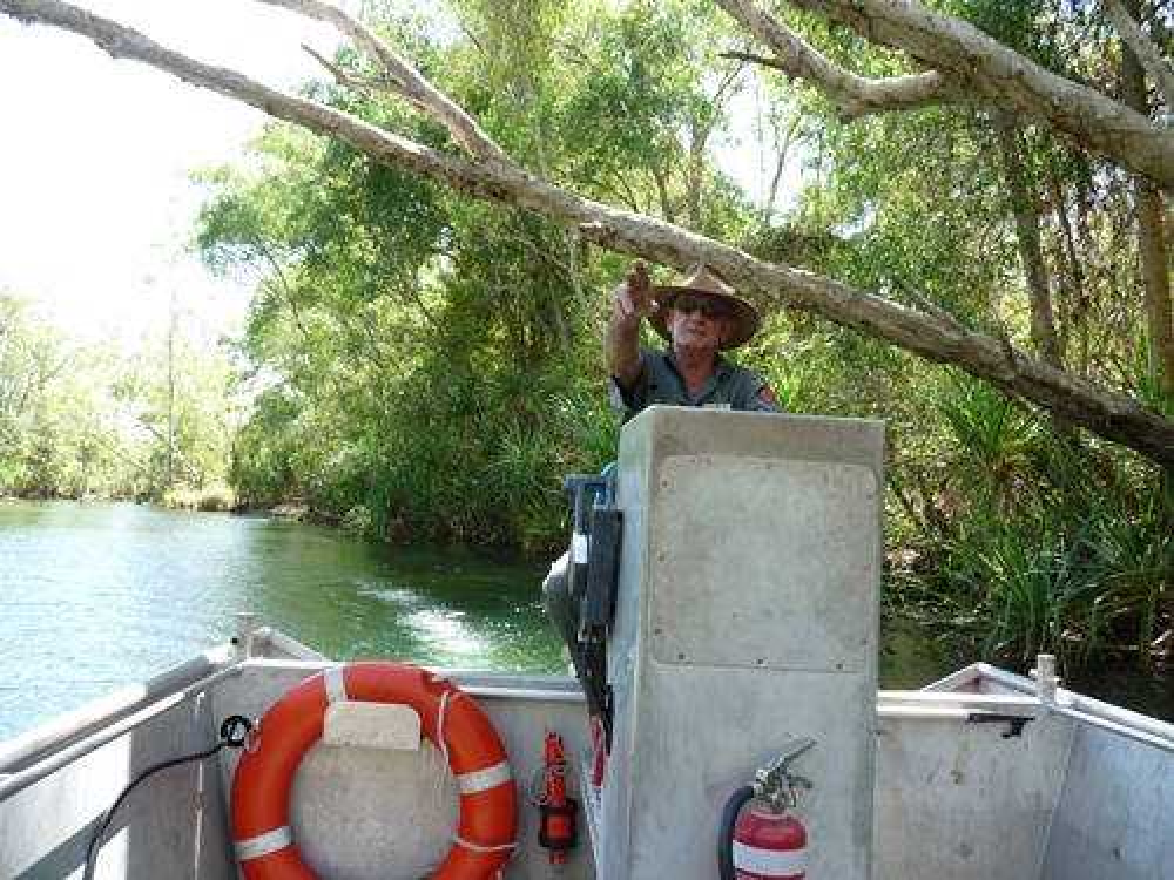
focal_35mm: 27
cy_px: 440
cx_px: 587
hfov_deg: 65.3
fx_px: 916
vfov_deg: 51.4
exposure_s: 1/100
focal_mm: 4.8
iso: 100
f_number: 3.6
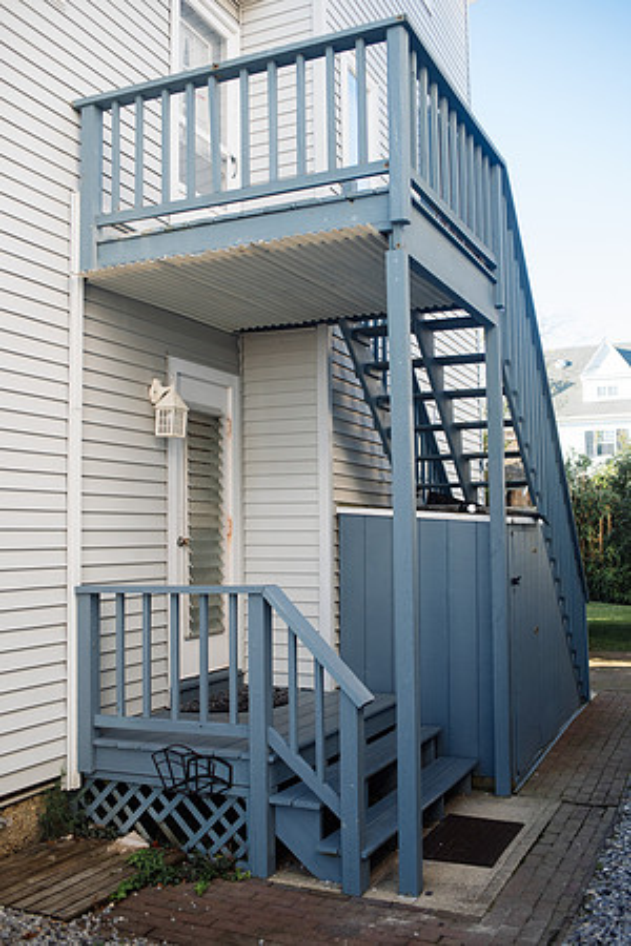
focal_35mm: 35
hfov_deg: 37.9
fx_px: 920
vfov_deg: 54.4
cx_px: 316
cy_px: 473
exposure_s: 1/1250
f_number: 2.8
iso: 640
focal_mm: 35
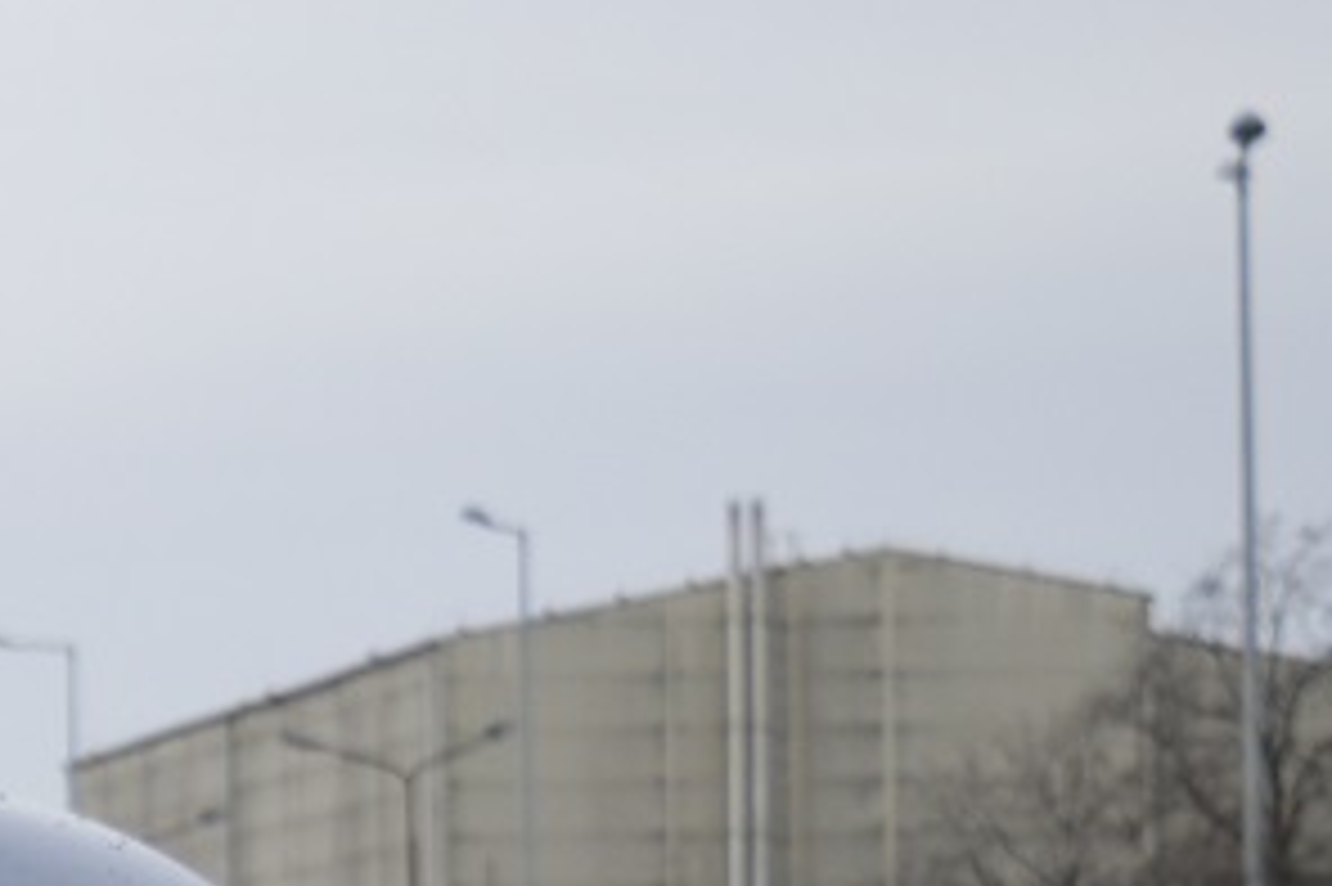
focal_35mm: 213
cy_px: 1329
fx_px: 7876
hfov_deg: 8.7
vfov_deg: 6.4
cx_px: -1953
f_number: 5
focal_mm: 28
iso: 400
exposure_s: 1/1250
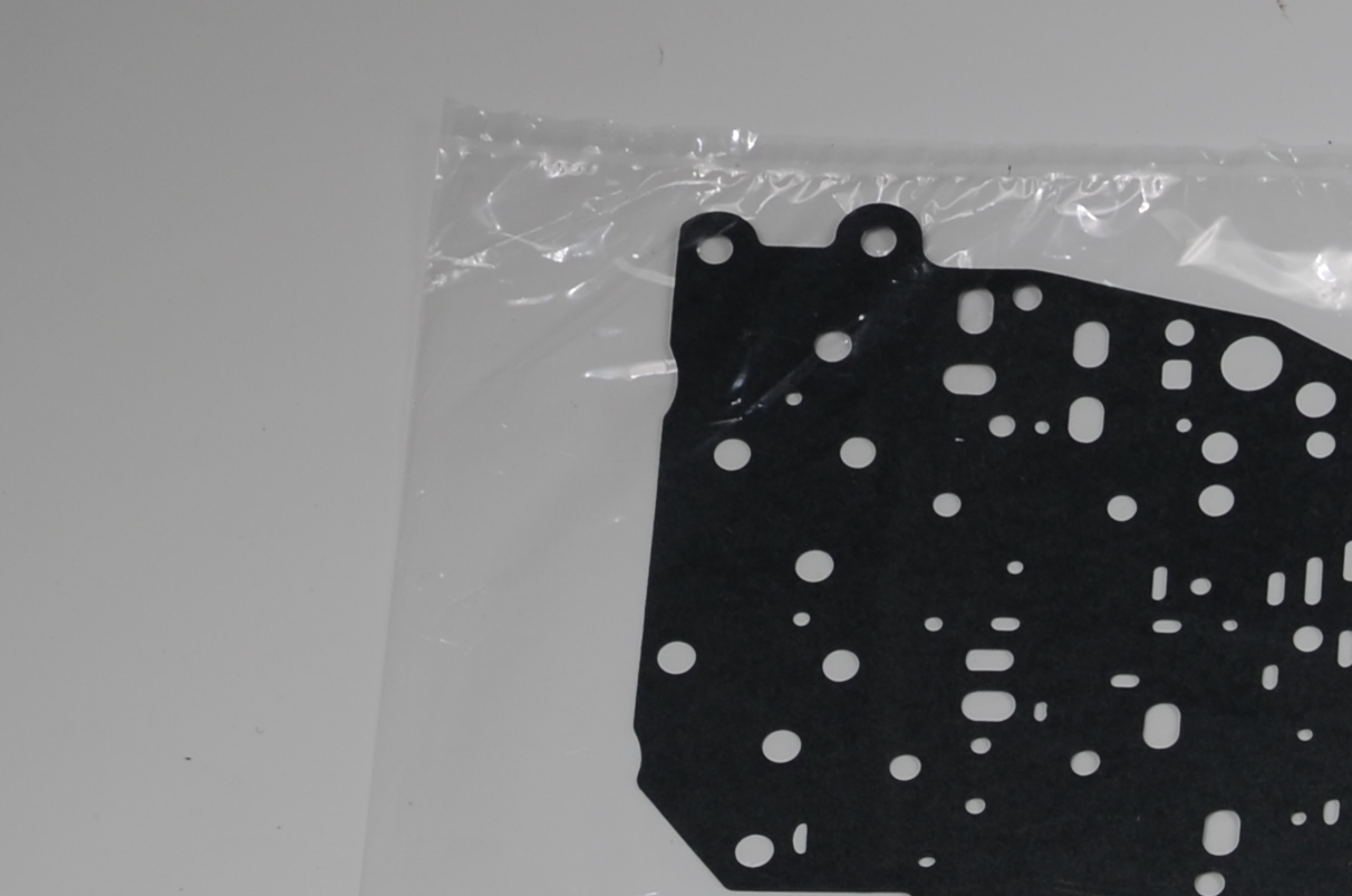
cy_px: 1697
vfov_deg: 7.2
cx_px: 2592
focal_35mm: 183
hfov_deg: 10.5
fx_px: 6859
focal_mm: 30
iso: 100
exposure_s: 1/80
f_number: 4.5
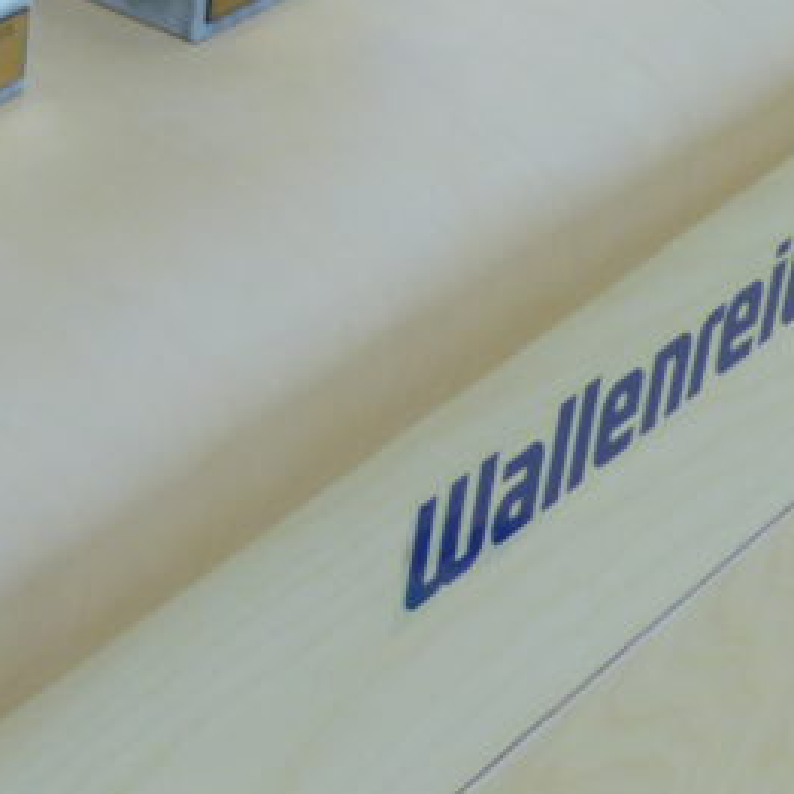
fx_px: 2958
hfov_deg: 14.3
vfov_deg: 14.8
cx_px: -394
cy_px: -155
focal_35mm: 114
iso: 125
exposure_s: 1/60
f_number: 2.8
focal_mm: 5.9
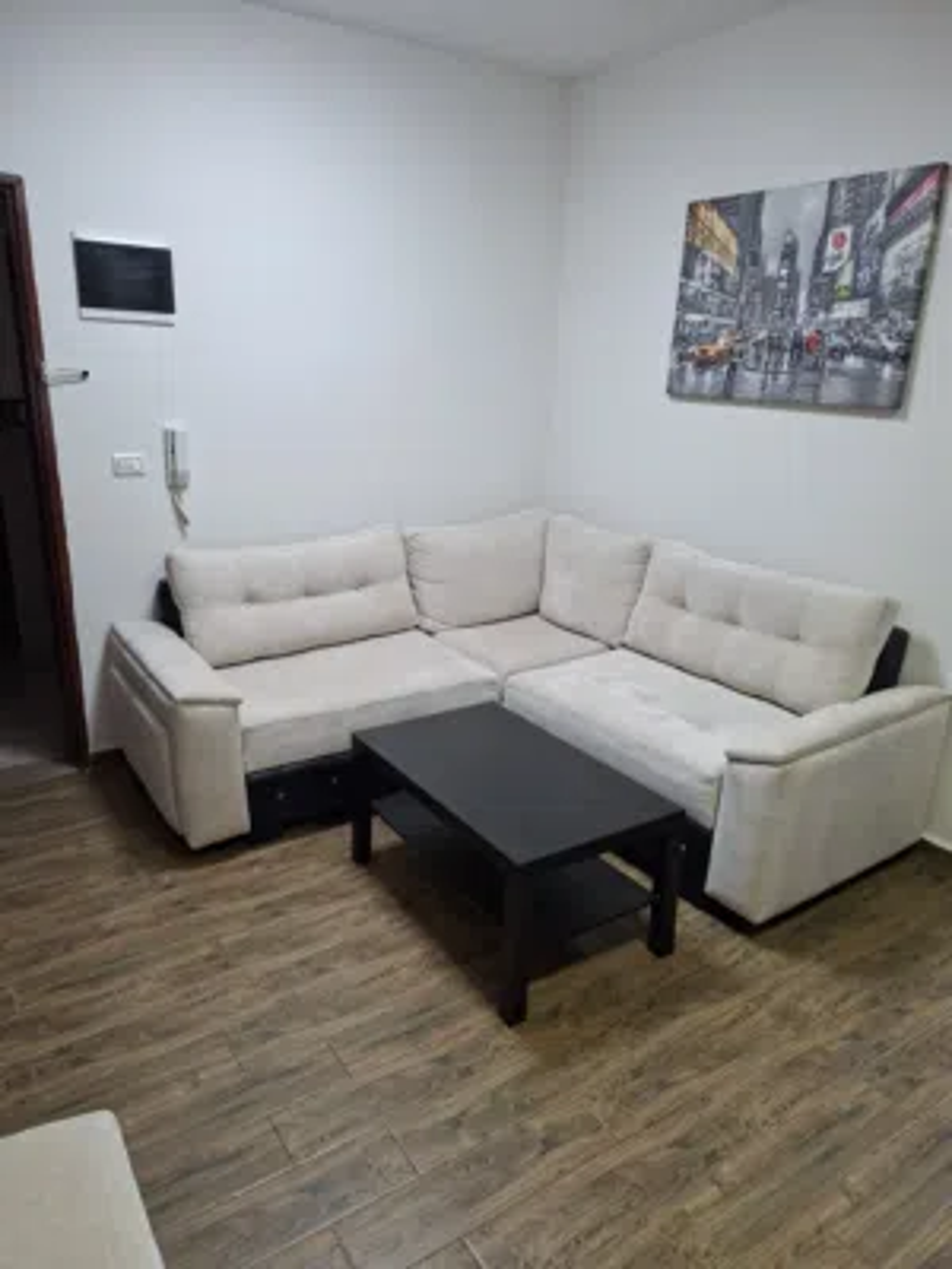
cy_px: 634
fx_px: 843
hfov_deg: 58.9
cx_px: 476
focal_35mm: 23
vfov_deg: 73.9
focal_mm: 5.54
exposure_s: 1/120
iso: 320
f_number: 1.8
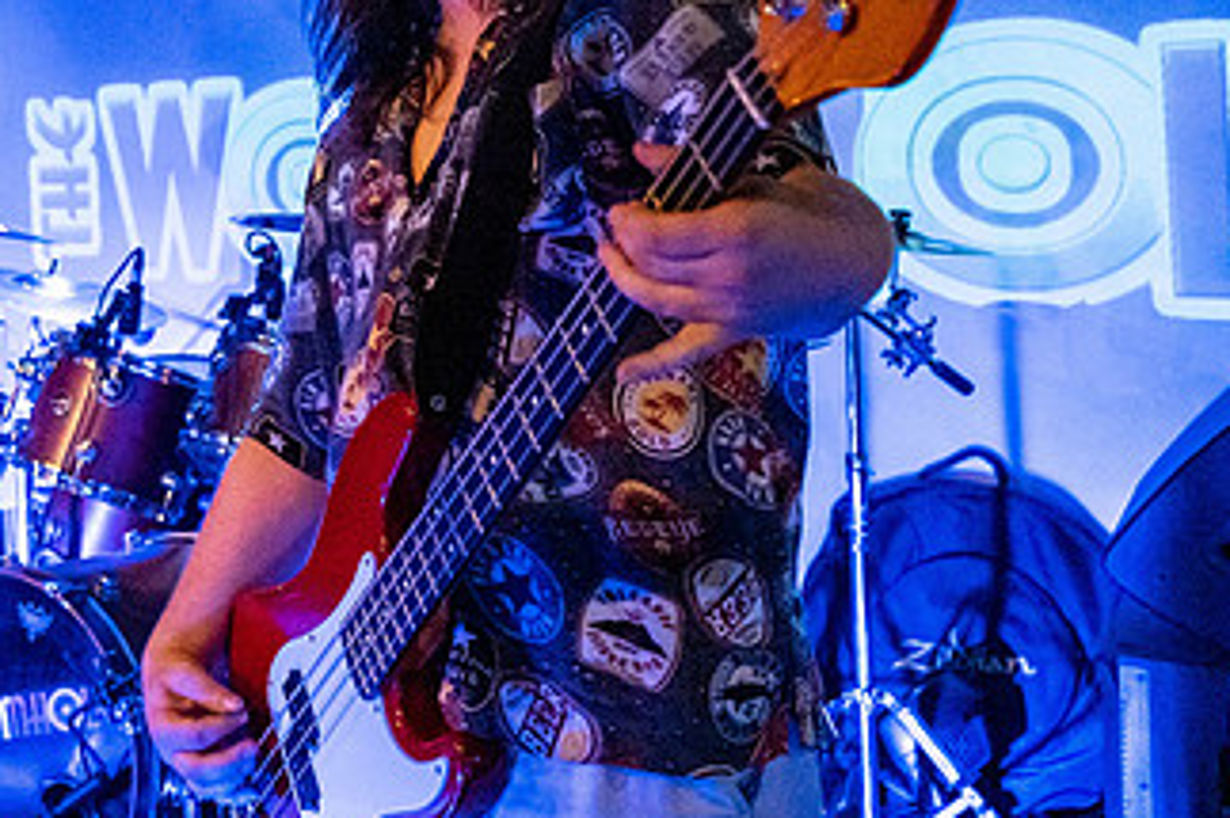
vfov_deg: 24.6
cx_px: 270
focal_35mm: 54
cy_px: 159
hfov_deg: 35.8
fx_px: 1844
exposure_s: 1/160
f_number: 2.8
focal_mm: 24
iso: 3200
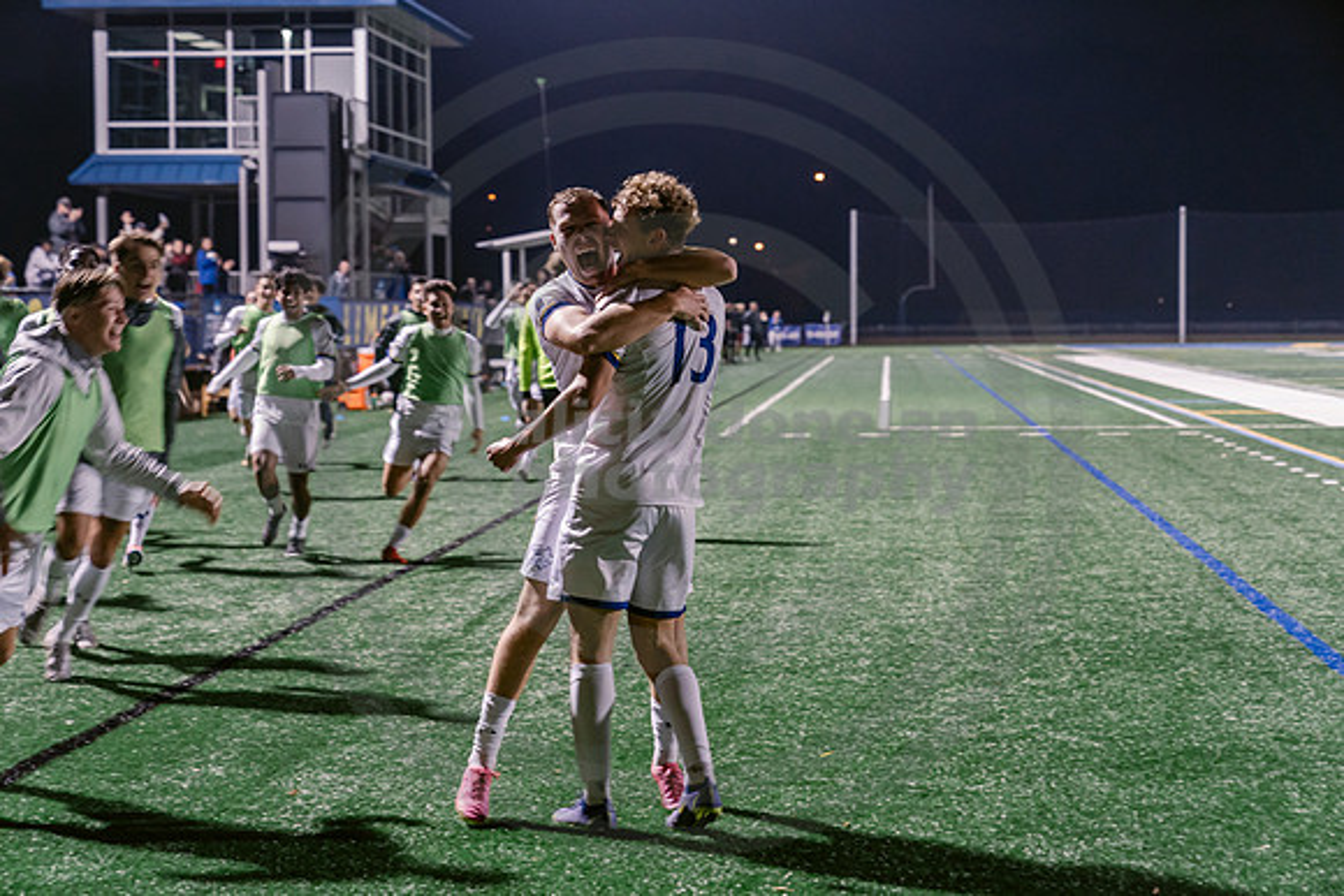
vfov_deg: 19.5
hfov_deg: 28.8
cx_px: 672
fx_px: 2614
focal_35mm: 70
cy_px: 448
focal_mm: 70
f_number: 4
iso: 2500
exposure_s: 1/125
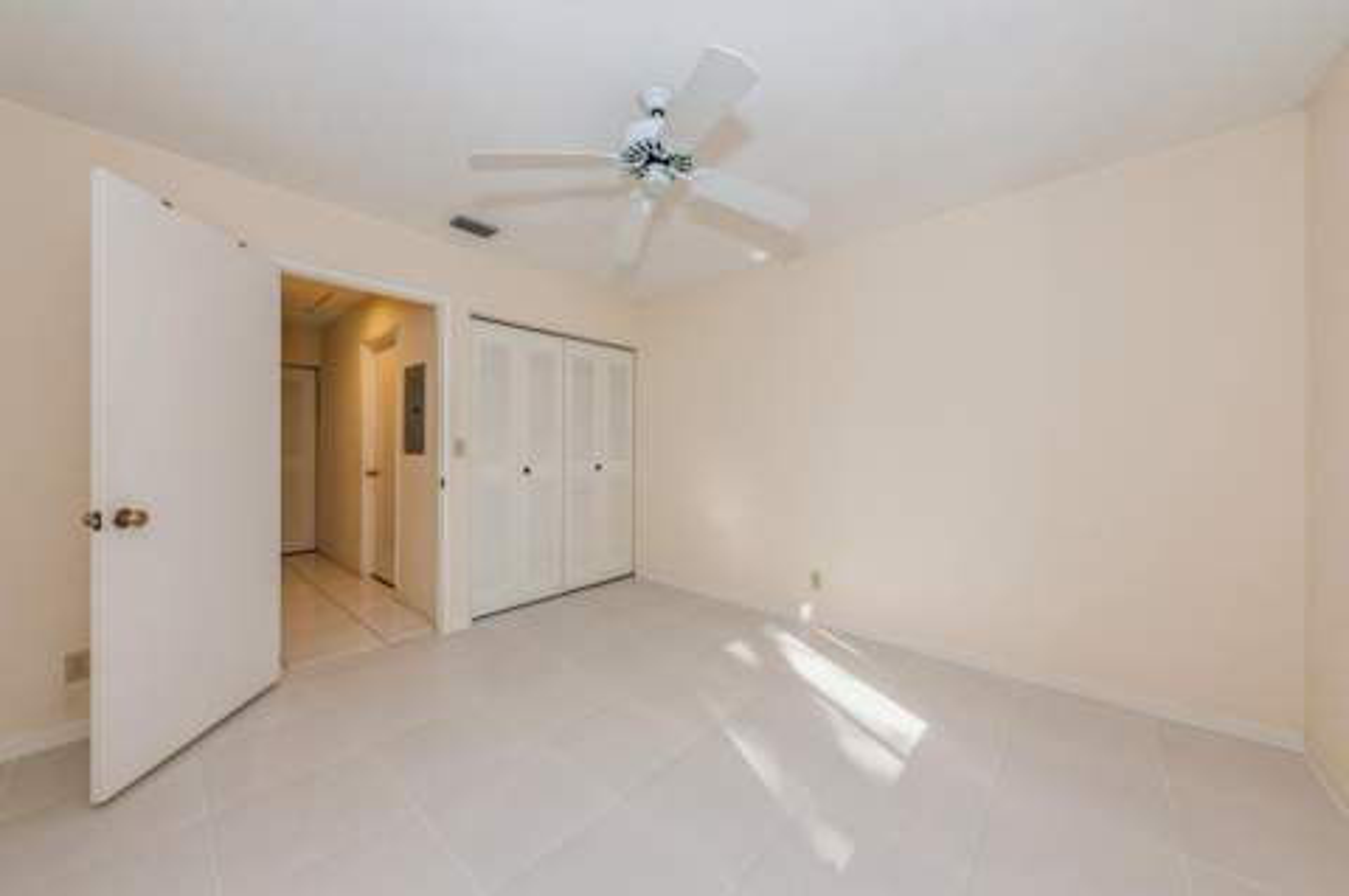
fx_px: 449
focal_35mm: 12
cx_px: 674
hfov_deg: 112.7
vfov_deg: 89.9
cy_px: 448
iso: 160
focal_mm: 12
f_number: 8
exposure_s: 1/13
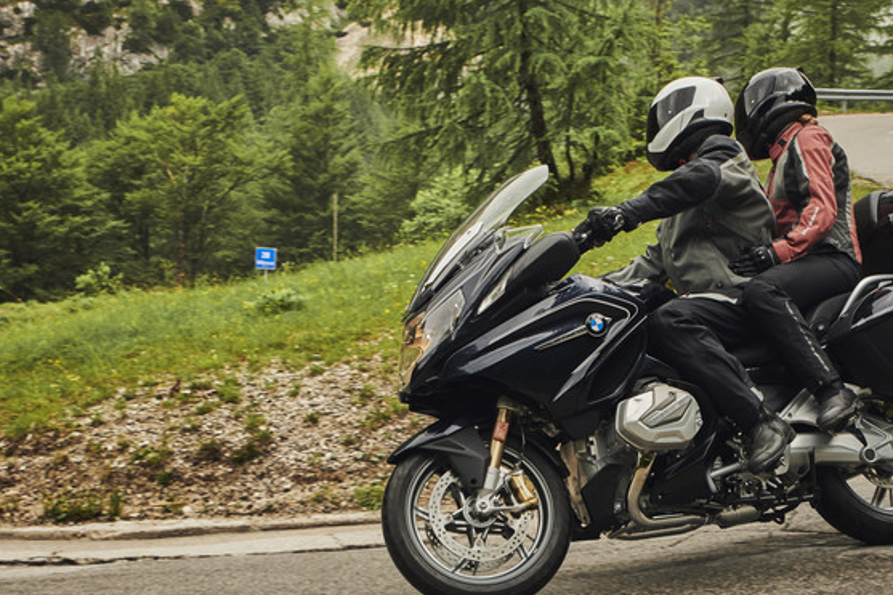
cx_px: 582
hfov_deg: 29.1
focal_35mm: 69
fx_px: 1711
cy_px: 322
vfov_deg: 19.7
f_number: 4.5
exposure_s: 1/400
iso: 800
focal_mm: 32
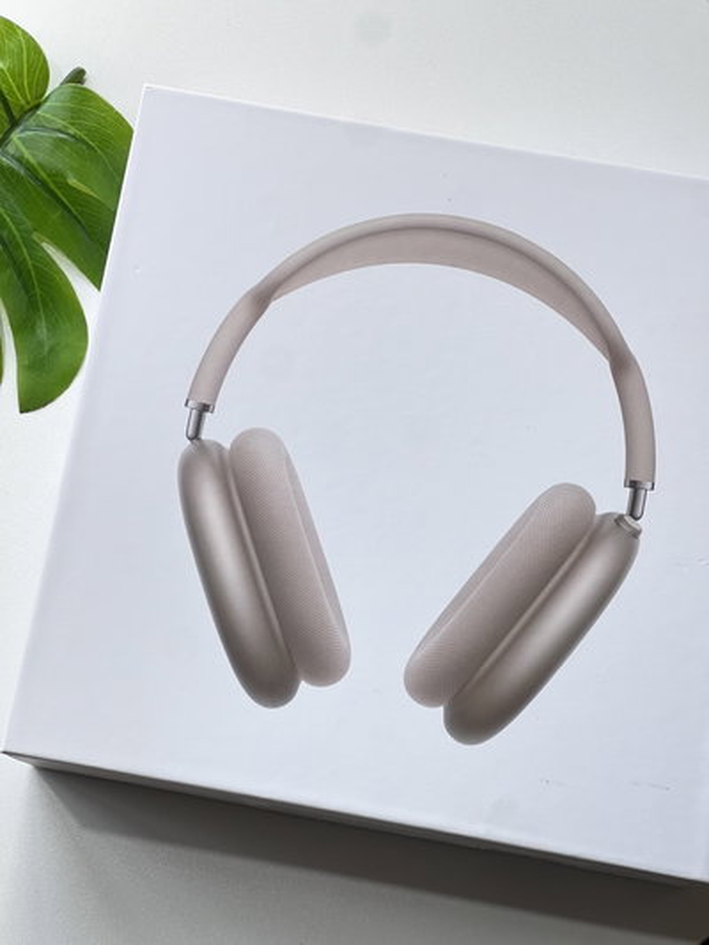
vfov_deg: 25.3
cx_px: 354
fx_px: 2102
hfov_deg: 19.1
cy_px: 472
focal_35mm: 77
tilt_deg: -76.8
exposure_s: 1/99
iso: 160
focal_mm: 9
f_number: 2.8
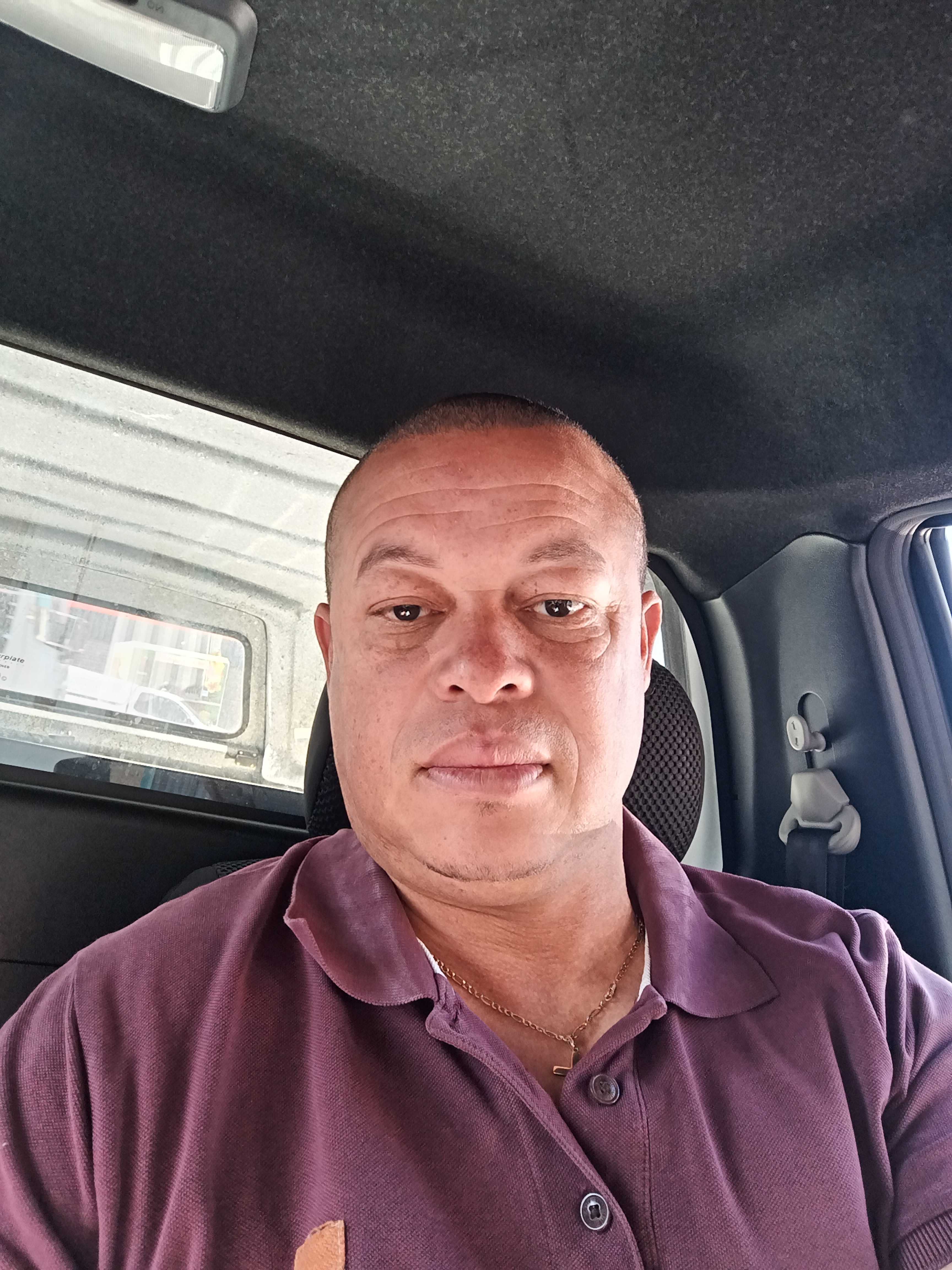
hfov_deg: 56.8
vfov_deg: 71.6
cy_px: 635
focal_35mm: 24
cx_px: 476
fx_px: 880
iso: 279
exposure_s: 1/50
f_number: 2.45
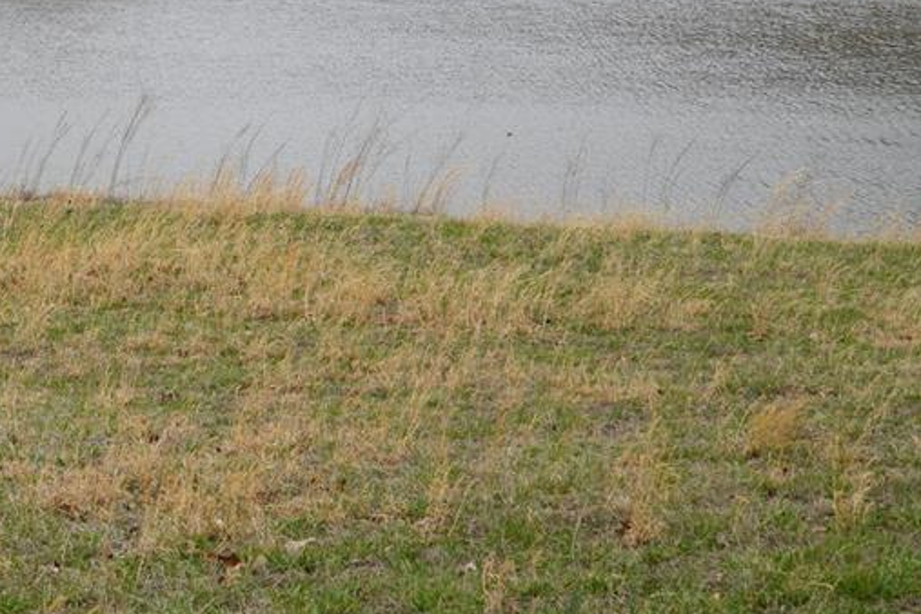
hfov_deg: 20.5
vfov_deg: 14.0
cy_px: 106
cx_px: 69
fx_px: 2481
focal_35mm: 97
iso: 100
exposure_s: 1/125
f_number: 8
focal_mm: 32
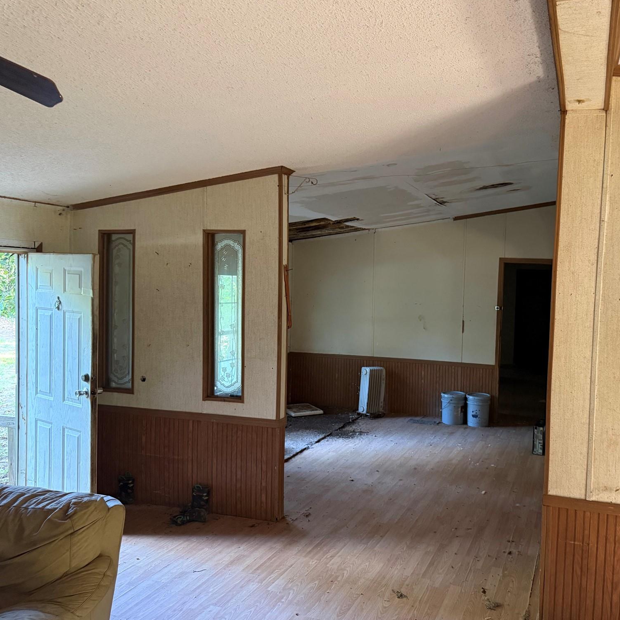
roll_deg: -2.8
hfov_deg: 54.4
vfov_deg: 55.6
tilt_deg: -2.1
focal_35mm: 29
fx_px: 588
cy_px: 309
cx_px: 416
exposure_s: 1/60
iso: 640
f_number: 1.78
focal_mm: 6.76
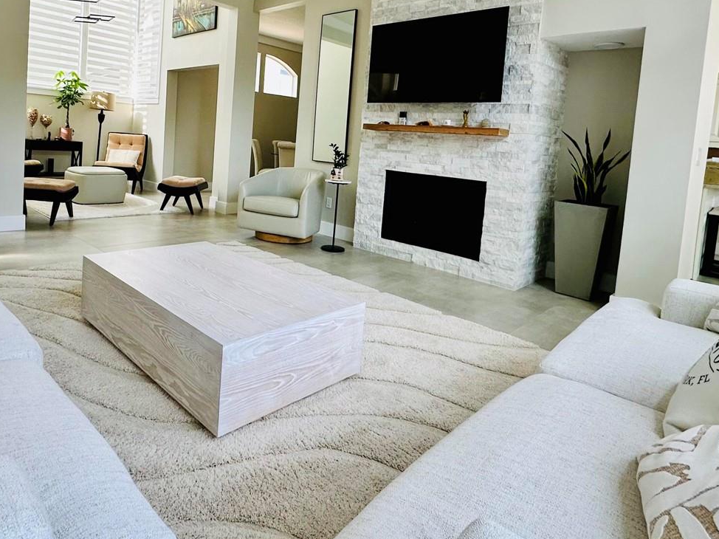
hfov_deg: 73.1
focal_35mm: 23
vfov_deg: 57.1
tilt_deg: -4.0
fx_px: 478
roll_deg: -4.3
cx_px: 287
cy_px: 166
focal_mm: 2.22
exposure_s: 1/99
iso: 125
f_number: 2.2
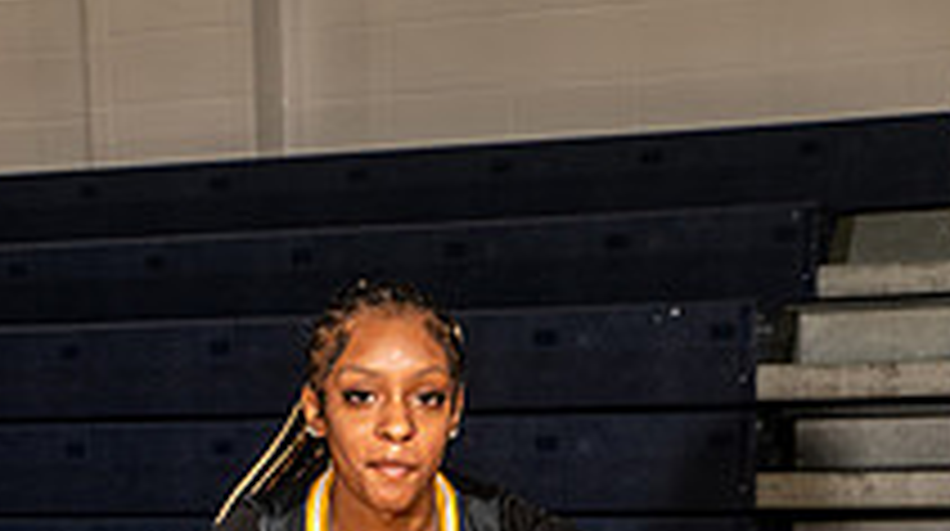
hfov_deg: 20.8
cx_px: 387
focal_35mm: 103
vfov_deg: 10.8
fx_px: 2591
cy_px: 1004
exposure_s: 1/320
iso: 400
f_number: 7.1
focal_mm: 46
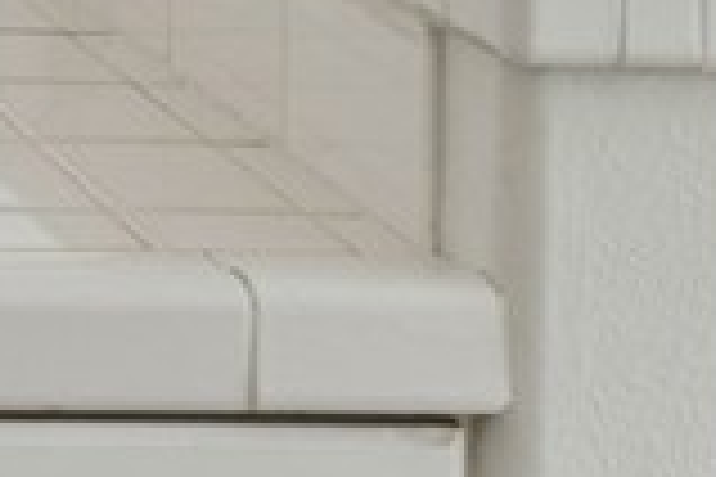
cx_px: -811
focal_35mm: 103
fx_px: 2048
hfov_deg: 15.1
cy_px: -598
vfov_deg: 11.4
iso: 200
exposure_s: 1/25
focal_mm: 16
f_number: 9
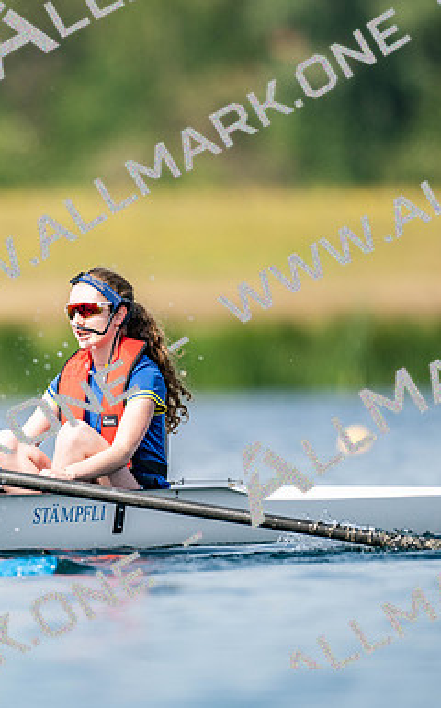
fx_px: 17763
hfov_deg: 1.4
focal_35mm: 922
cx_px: 85
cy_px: 354
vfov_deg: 2.3
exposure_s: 1/2500
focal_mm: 600
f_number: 4
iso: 160
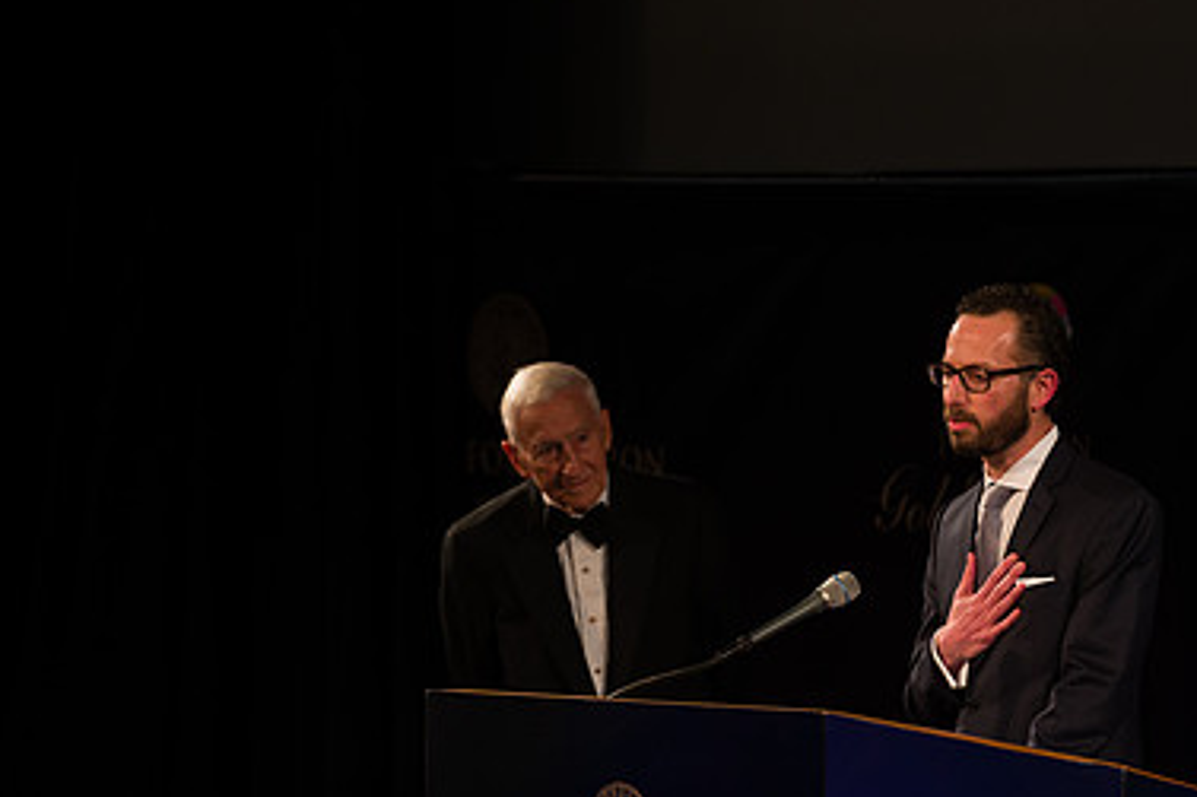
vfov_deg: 4.5
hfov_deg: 6.7
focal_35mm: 308
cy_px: 514
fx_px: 10236
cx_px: 860
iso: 1600
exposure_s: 1/200
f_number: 4
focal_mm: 200
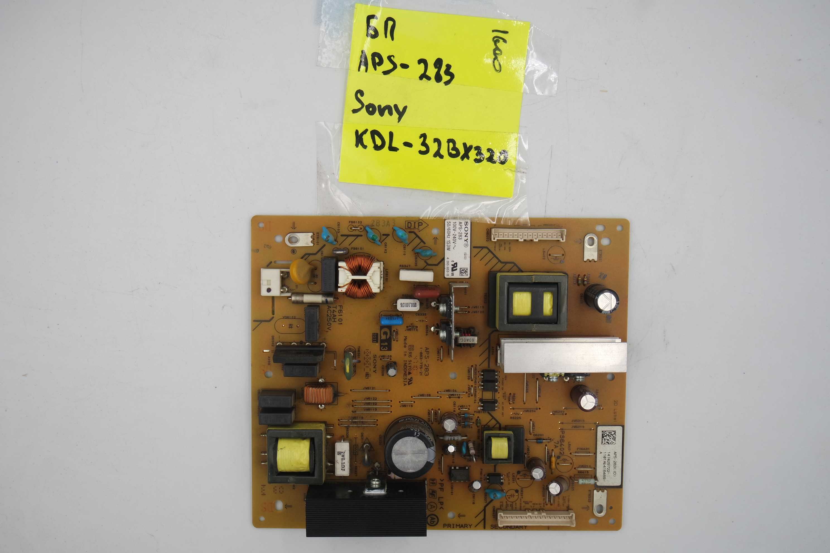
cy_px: 276
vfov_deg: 31.2
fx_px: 991
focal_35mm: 43
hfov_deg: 45.4
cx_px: 415
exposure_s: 1/100
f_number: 5.6
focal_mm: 16
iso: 160
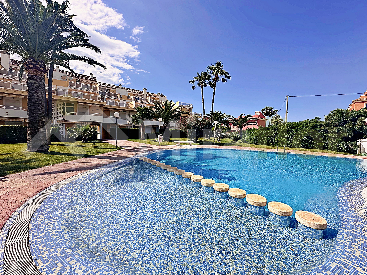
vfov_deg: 85.7
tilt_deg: -2.6
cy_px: 138
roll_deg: -2.0
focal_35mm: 14
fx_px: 148
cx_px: 184
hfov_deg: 102.1
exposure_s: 1/2451
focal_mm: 2.22
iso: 50
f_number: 2.2
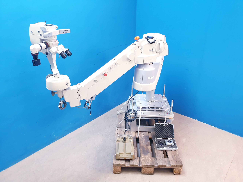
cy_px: 91
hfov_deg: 67.3
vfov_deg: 53.1
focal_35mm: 26
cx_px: 122
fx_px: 183
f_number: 2.4
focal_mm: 4.3
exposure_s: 1/33
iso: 250
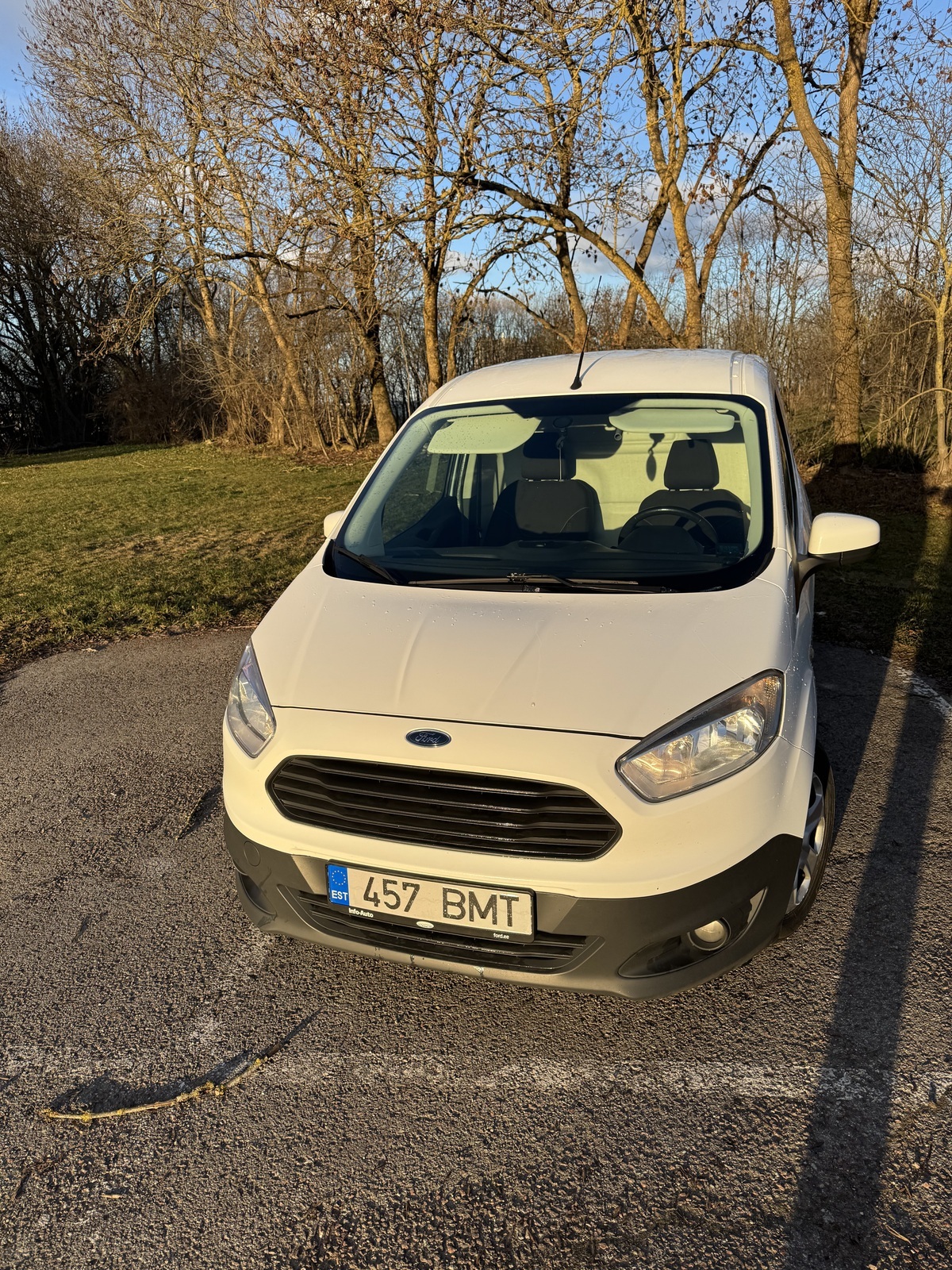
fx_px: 880
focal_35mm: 24
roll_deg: +1.5
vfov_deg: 71.6
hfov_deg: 56.8
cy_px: 635
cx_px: 476
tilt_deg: -14.8
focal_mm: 6.76
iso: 80
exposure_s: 1/2415
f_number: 1.78
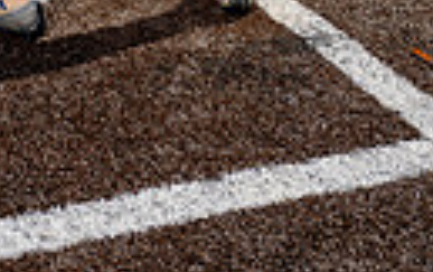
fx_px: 1382
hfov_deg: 17.5
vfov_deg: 9.4
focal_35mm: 117
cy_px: -470
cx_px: 17
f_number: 4
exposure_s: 1/2000
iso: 100
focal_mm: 33
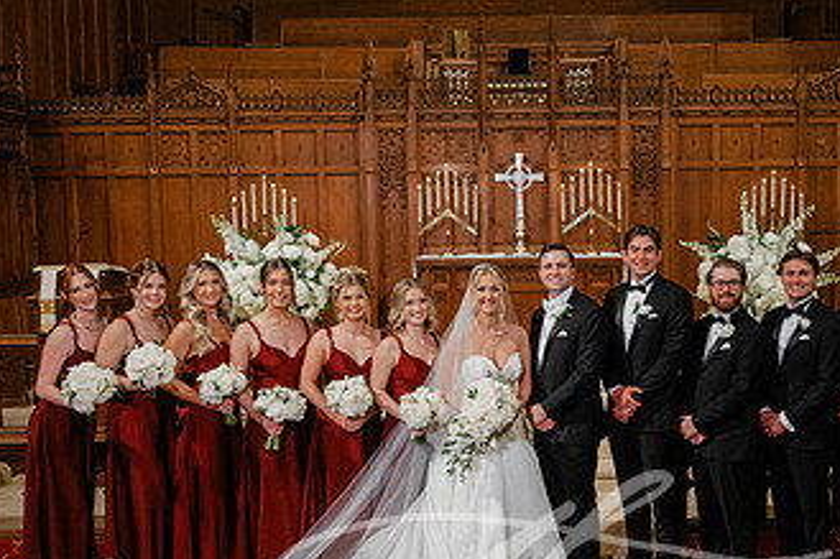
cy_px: 325
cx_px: 526
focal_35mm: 45
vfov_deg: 29.8
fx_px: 1049
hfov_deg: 43.3
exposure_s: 1/160
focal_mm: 25.5
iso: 2000
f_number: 2.8
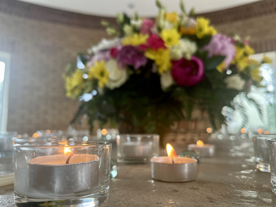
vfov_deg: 53.1
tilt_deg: +7.7
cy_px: 104
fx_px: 207
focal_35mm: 26
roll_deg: +0.7
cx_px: 138
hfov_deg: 67.3
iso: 100
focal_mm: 5.1
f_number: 1.6
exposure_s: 1/120
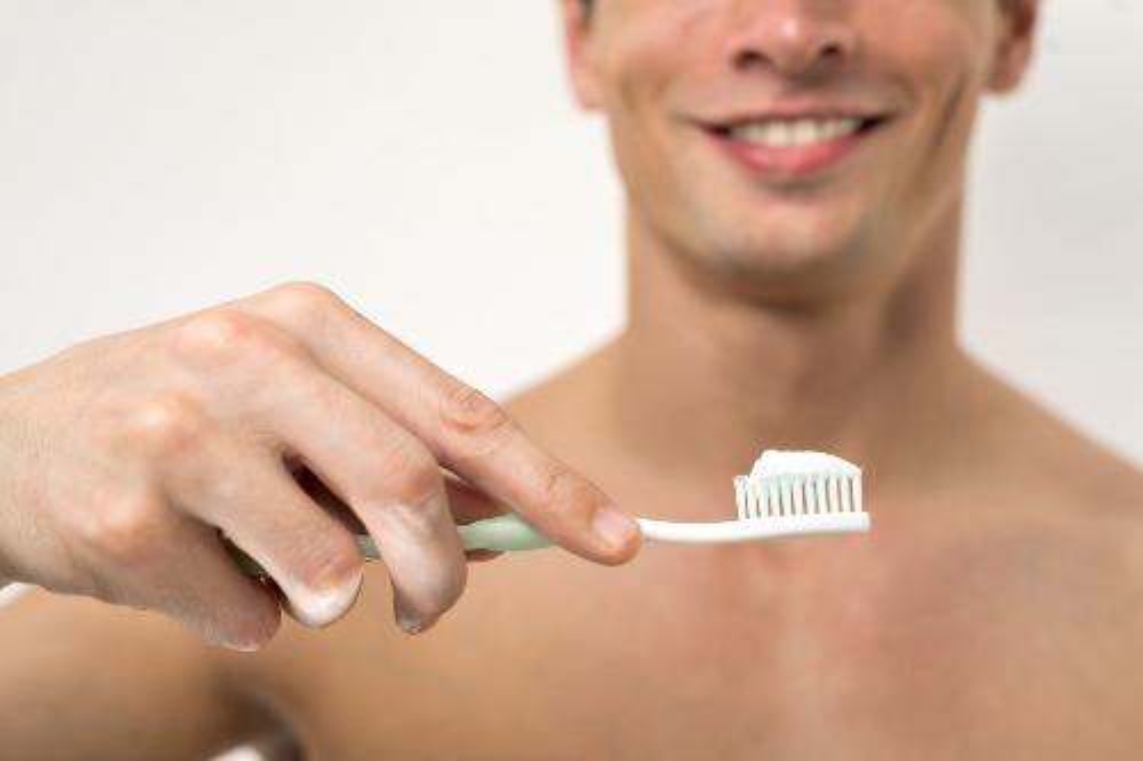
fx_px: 1587
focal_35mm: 50
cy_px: 380
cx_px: 572
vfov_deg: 27.0
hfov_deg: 39.6
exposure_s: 1/250
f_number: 4
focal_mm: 50
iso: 100
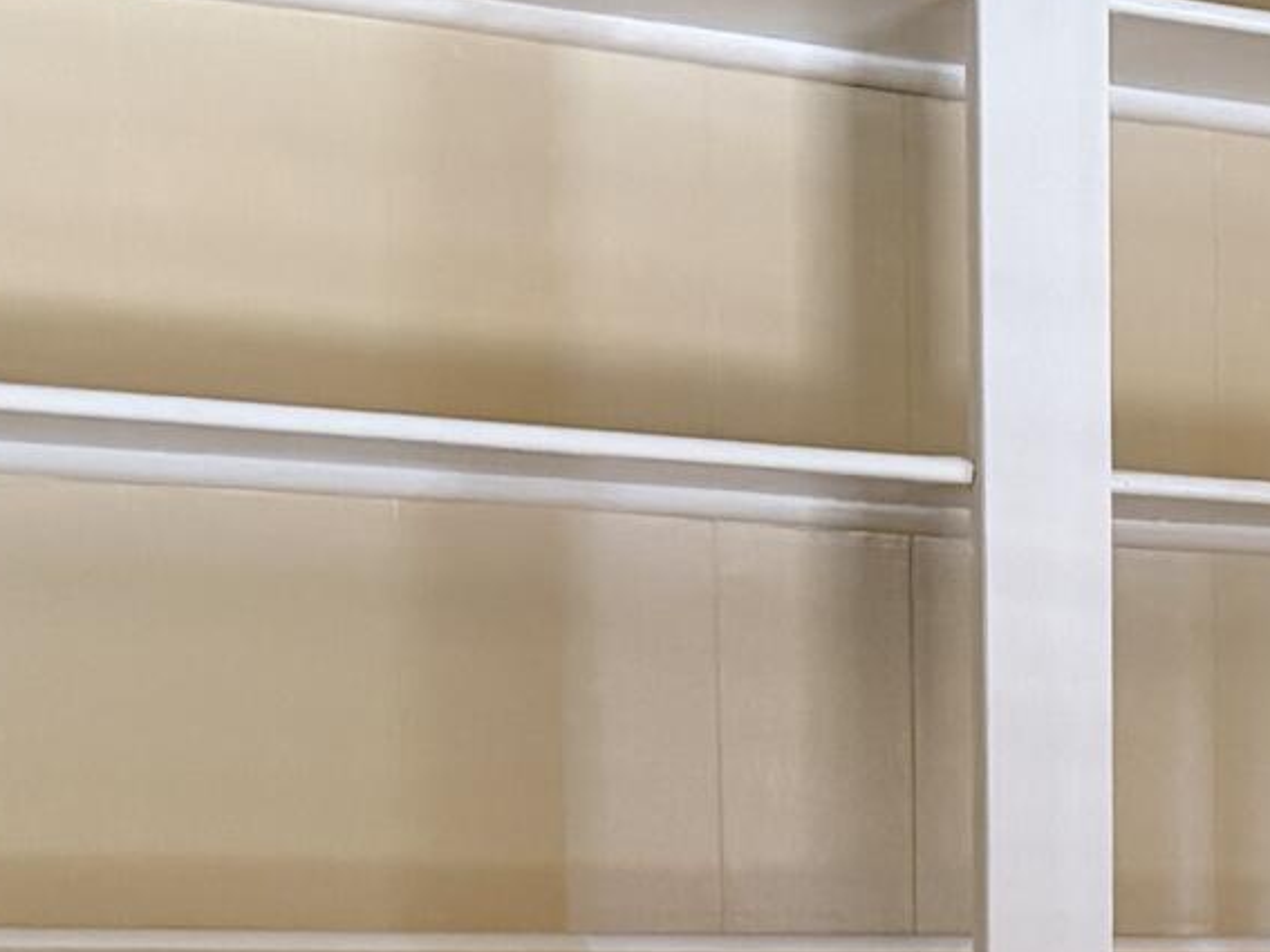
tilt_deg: -6.9
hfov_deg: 14.8
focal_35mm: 127
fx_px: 4658
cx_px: 1682
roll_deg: +0.3
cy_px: 1418
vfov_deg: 11.2
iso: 800
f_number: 1.78
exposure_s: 1/40
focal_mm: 6.76
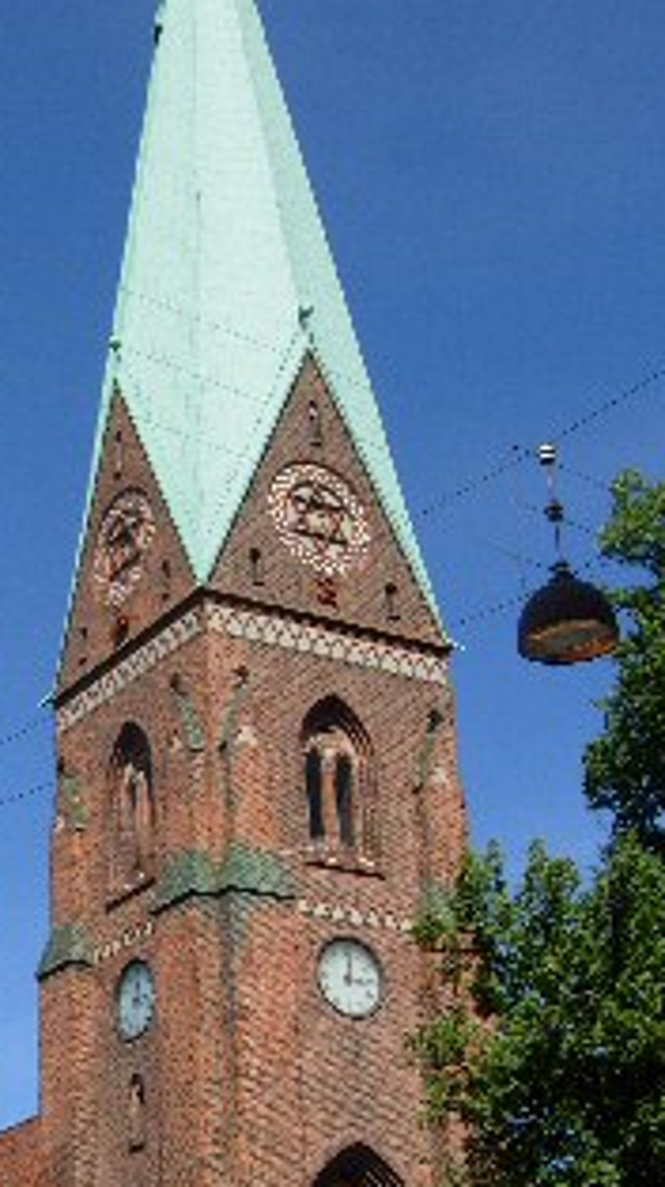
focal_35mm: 75
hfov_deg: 15.5
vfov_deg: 27.9
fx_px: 2357
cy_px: 851
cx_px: -113
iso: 50
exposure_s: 1/362
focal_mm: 7.5
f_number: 6.1
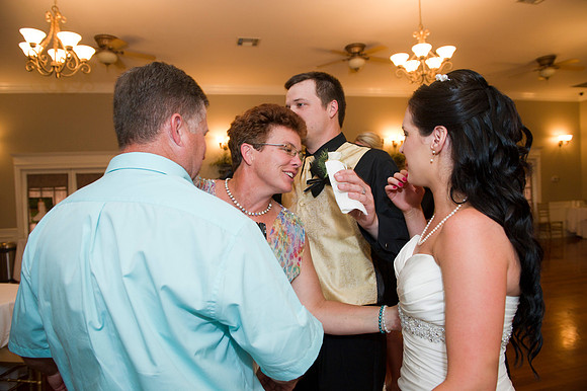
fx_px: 391
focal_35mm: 24
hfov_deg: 73.8
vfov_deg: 53.1
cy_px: 196
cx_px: 294
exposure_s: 1/125
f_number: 4
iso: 800
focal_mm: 24
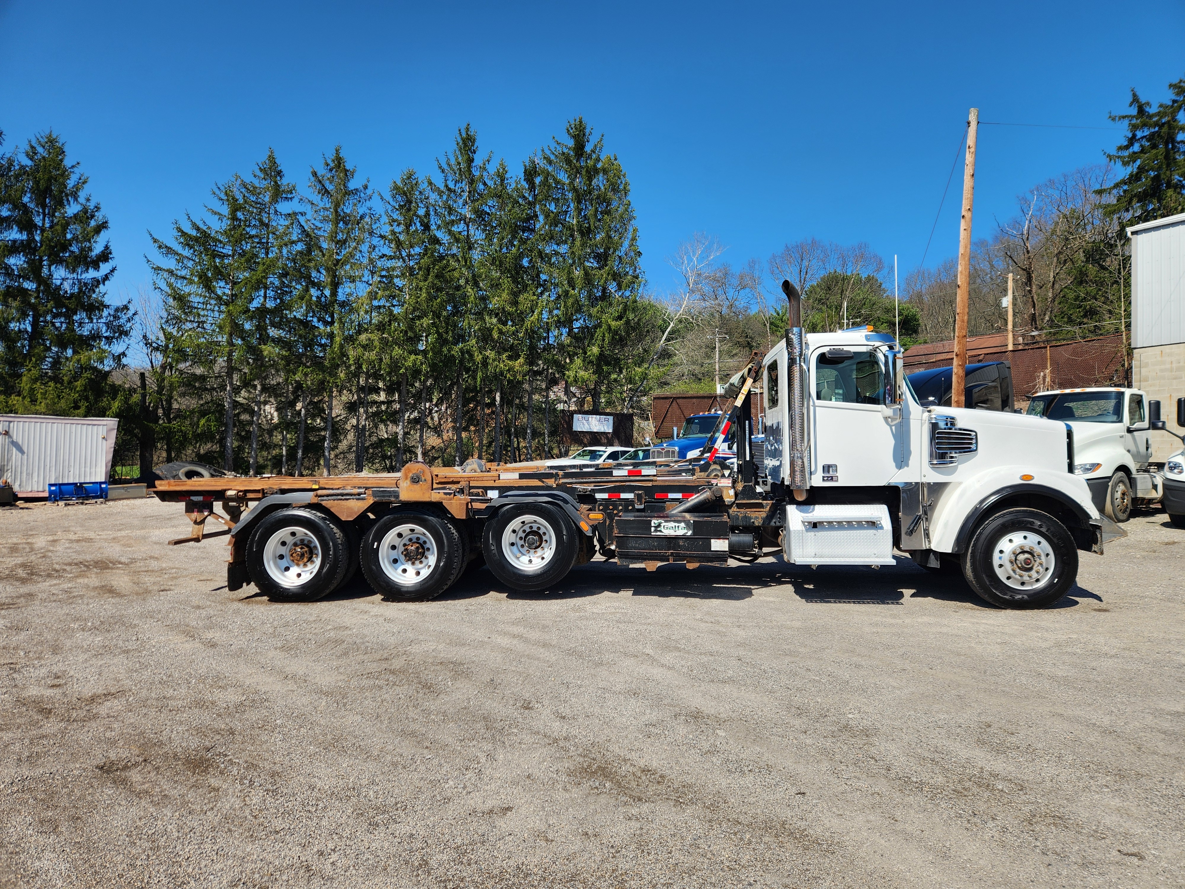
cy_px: 444
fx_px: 787
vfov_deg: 58.9
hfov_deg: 73.9
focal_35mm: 23
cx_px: 592
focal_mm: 5.4
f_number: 1.8
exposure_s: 1/1546
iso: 20
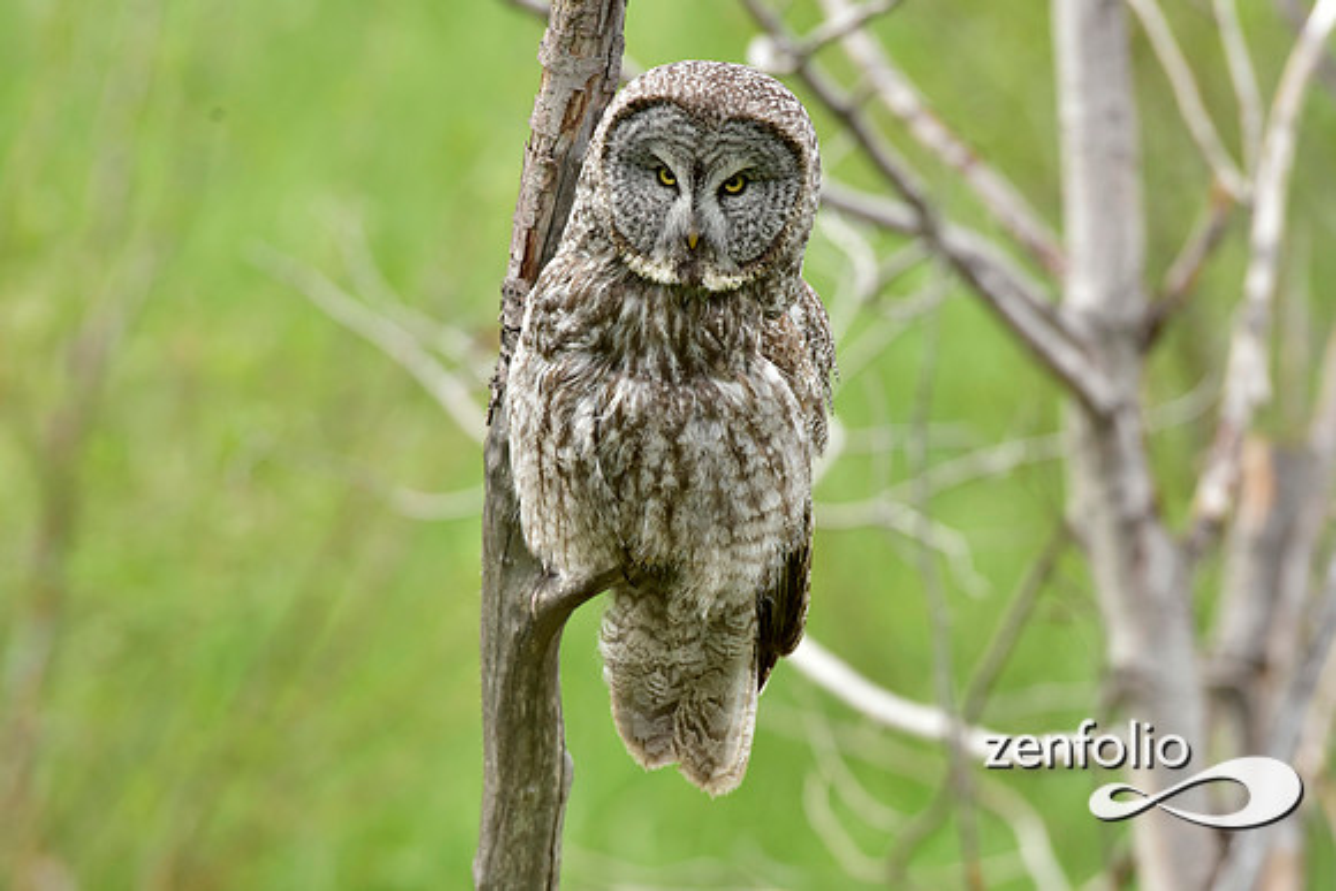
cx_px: 668
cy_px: 446
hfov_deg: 3.4
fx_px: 22271
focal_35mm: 600
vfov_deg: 2.3
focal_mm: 600
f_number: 7.1
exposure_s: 1/500
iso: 640
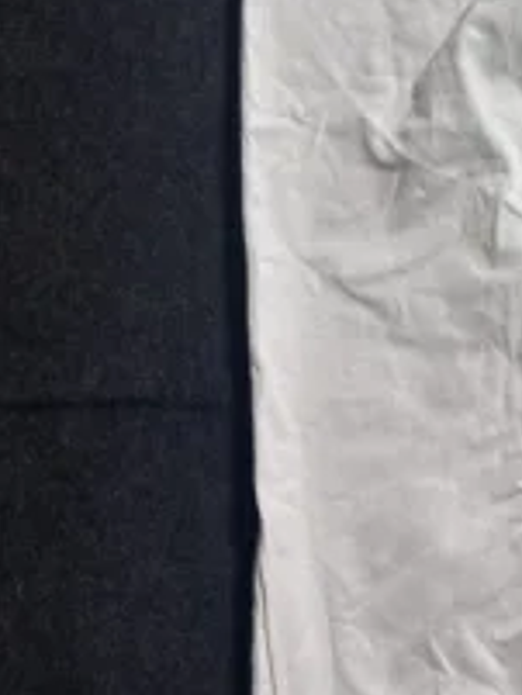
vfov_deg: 27.8
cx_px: 688
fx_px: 1386
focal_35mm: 69
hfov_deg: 19.6
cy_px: 182
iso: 80
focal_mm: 5.7
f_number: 1.5
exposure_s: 1/100
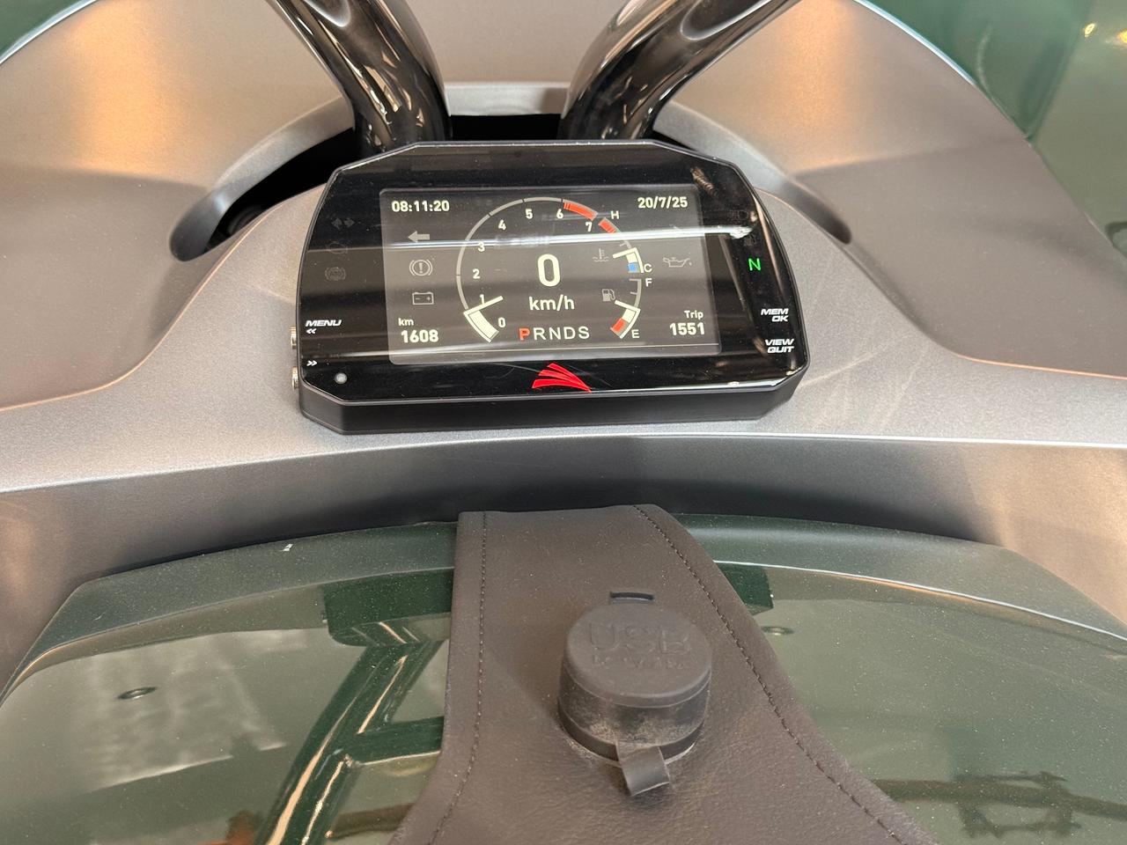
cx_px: 564
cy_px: 422
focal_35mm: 48
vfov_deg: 30.3
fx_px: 1563
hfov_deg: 39.7
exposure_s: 1/120
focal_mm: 6.76
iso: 160
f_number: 1.78
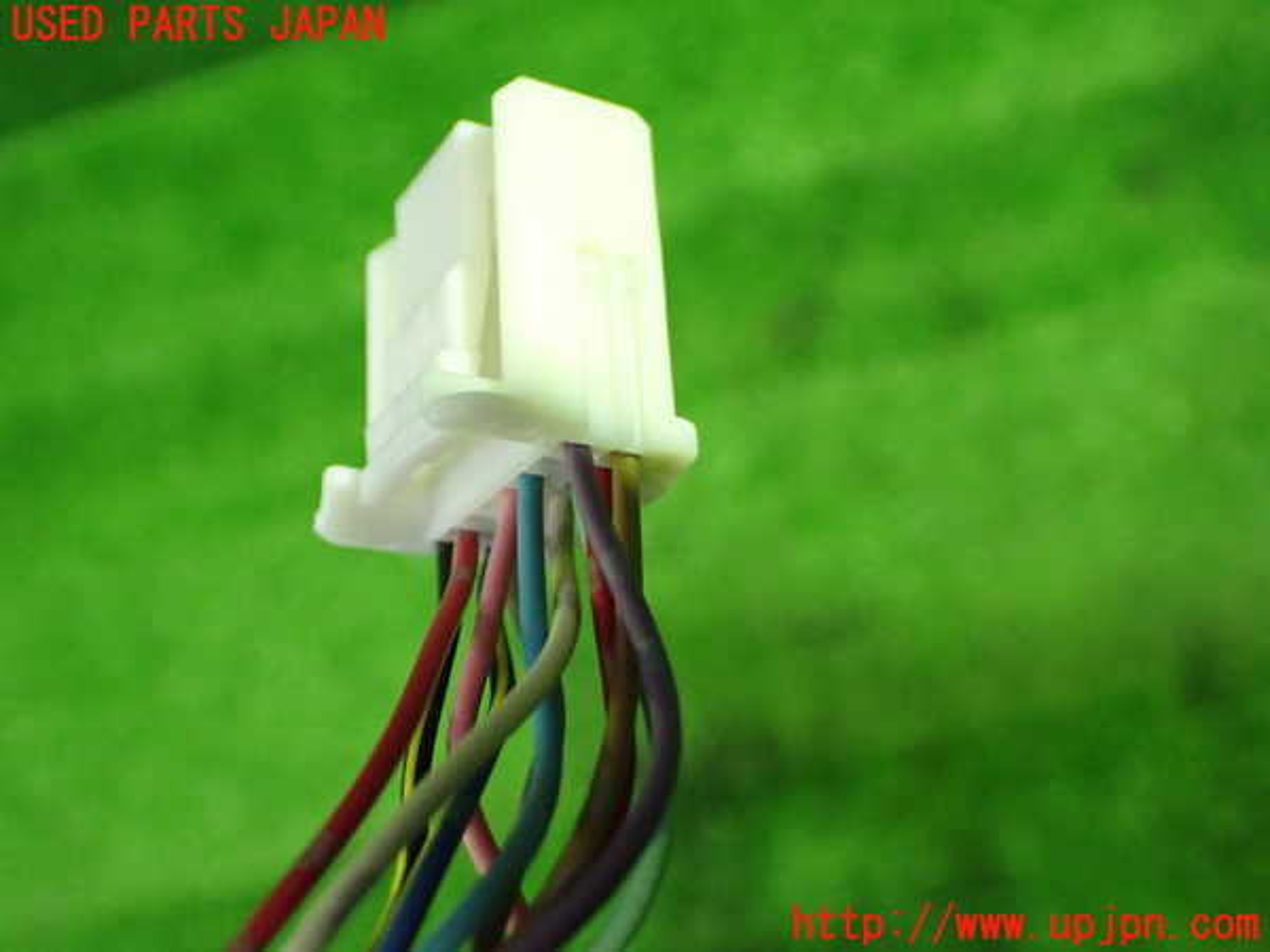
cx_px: 635
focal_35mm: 38
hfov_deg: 49.0
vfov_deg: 37.7
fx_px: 1394
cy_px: 476
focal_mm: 6.83
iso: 1000
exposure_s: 1/40
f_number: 2.7
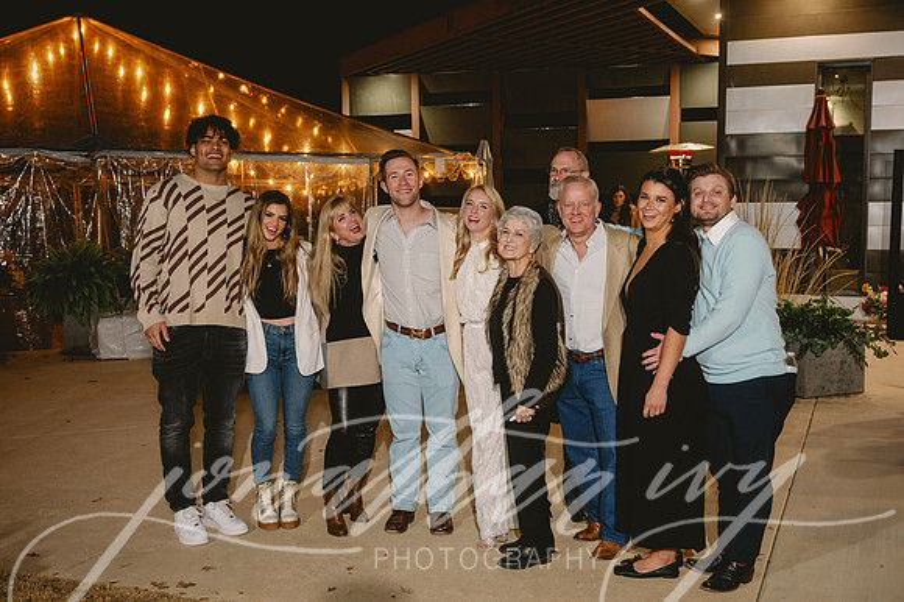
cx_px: 452
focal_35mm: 41
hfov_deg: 47.4
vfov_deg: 32.6
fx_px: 1029
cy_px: 301
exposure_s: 1/80
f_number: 4
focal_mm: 41
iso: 1600
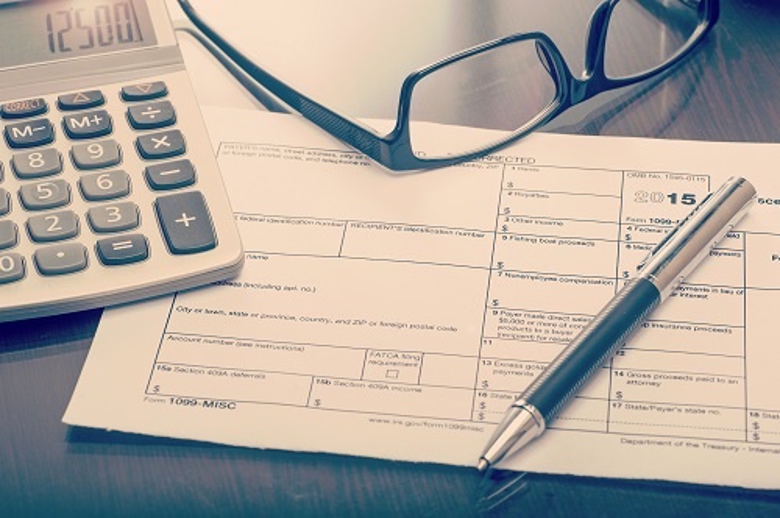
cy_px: 259
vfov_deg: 15.8
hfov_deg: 23.7
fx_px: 1861
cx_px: 390
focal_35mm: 86
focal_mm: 86
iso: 100
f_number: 11
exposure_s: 1/250
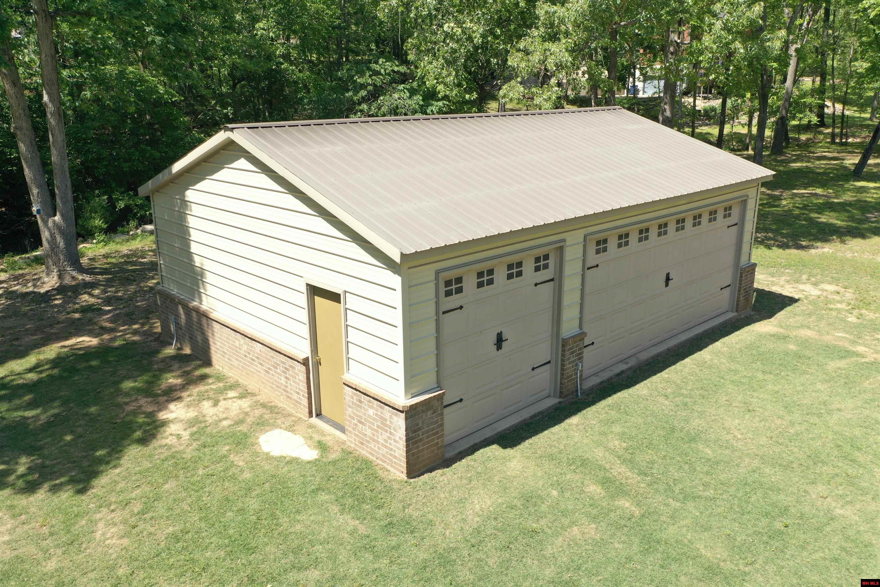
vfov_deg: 46.4
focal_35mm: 28
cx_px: 440
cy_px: 294
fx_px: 684
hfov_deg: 65.5
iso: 100
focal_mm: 10.26
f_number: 3.2
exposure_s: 1/30
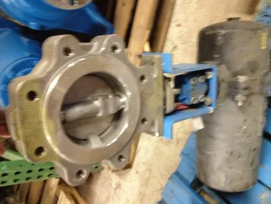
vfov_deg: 40.7
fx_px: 274
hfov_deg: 52.6
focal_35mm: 35
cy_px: 102
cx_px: 136
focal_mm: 4.28
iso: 400
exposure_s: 1/15
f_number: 2.4
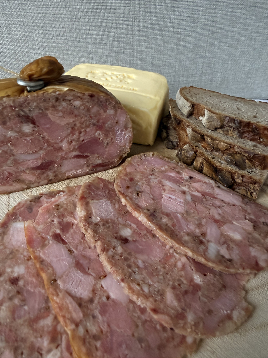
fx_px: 248
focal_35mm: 24
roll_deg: -3.4
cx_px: 134
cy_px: 179
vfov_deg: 71.6
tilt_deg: -40.4
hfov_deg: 56.8
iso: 320
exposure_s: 1/97
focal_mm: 2.22
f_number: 2.2
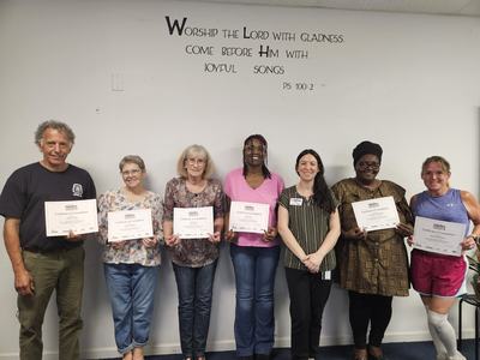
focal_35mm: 23
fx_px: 319
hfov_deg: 73.9
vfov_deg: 58.9
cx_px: 240
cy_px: 180
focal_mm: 5.4
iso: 500
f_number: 1.8
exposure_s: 1/60
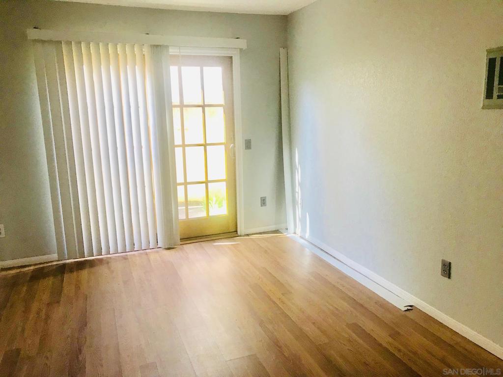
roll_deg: +1.2
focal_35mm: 28
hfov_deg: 63.4
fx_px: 407
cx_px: 252
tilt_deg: -11.4
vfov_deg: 49.7
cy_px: 188
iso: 25
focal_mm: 3.99
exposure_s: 1/30
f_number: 1.8
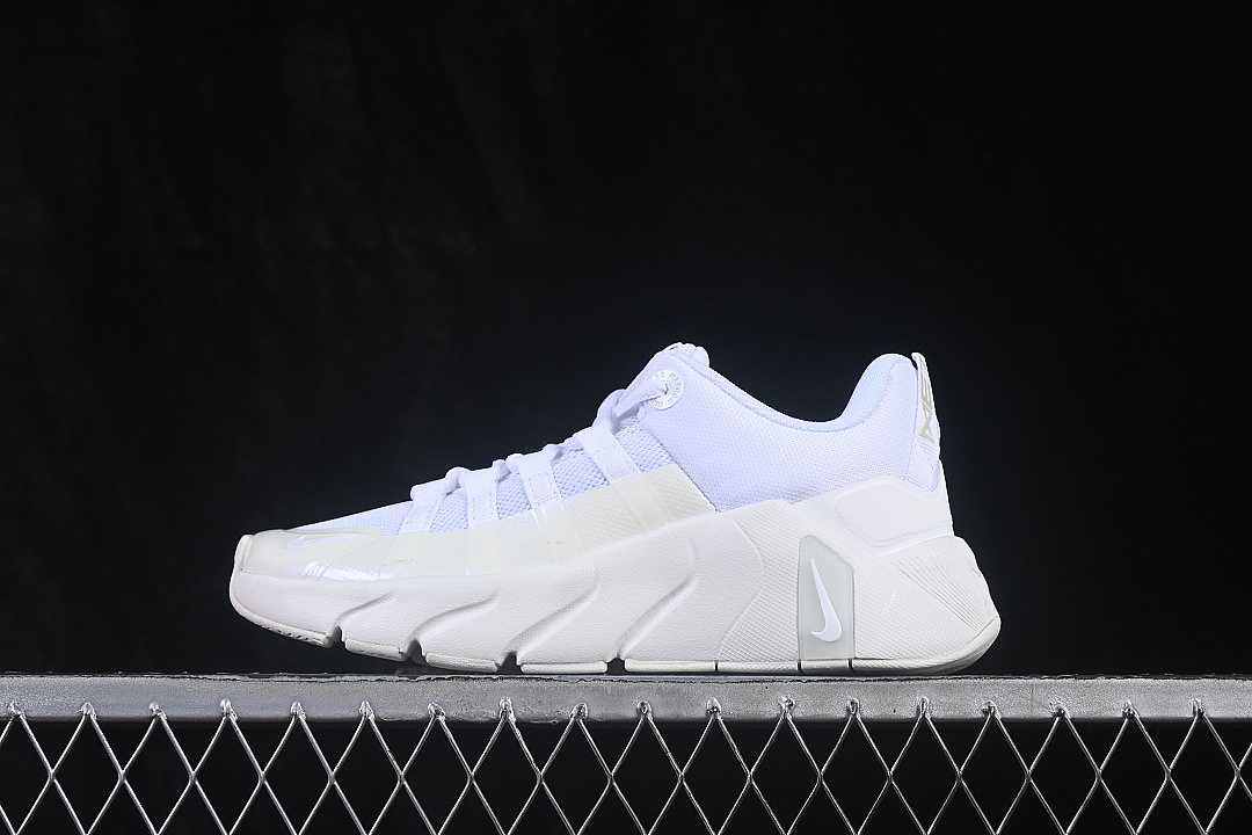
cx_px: 626
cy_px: 418
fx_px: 2608
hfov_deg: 27.0
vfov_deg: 18.2
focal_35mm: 75
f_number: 8
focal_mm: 50
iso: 160
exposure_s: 1/100
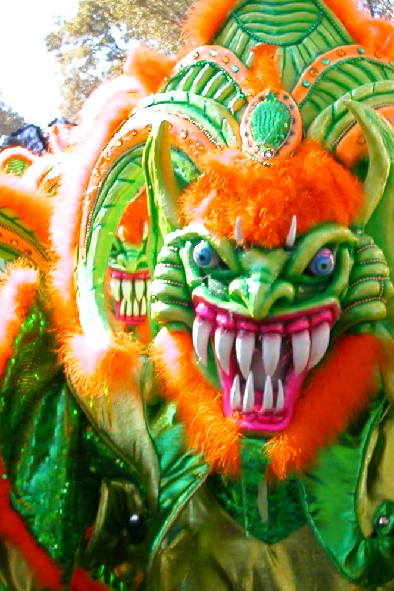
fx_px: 1018
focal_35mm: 62
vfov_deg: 32.4
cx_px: 252
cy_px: 324
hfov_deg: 21.9
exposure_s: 1/227
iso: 100
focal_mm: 5.6
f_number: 2.7
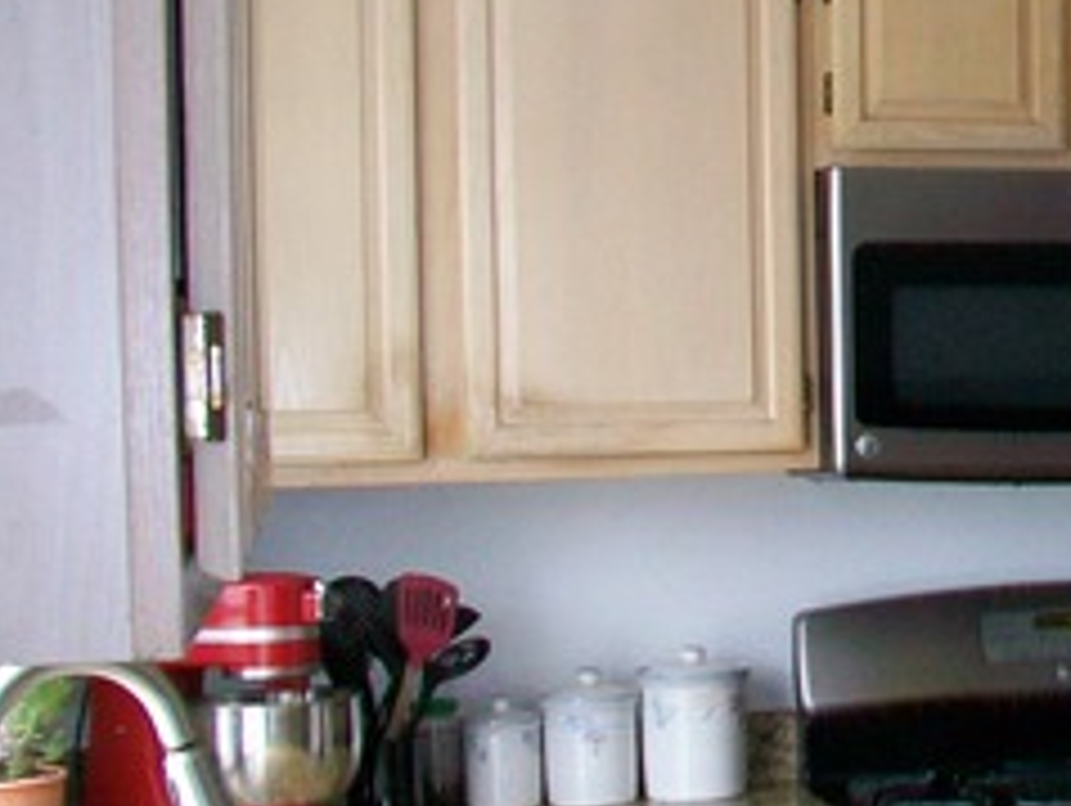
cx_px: 1354
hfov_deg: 20.9
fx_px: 2663
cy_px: 599
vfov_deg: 17.1
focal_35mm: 86
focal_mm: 5.7
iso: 120
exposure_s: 1/60
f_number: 2.8
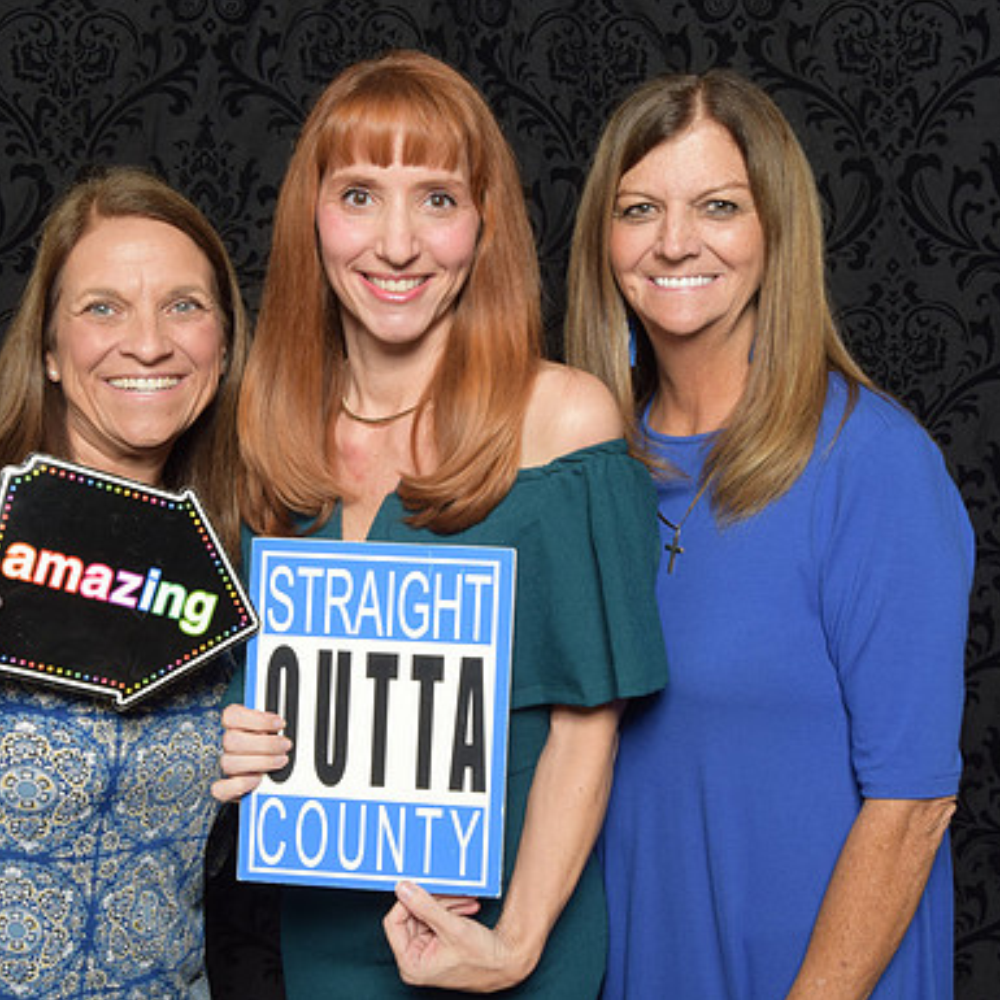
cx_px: 462
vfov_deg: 34.0
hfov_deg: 34.0
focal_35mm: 50
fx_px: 1634
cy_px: 500
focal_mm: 26
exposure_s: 1/60
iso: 500
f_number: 20
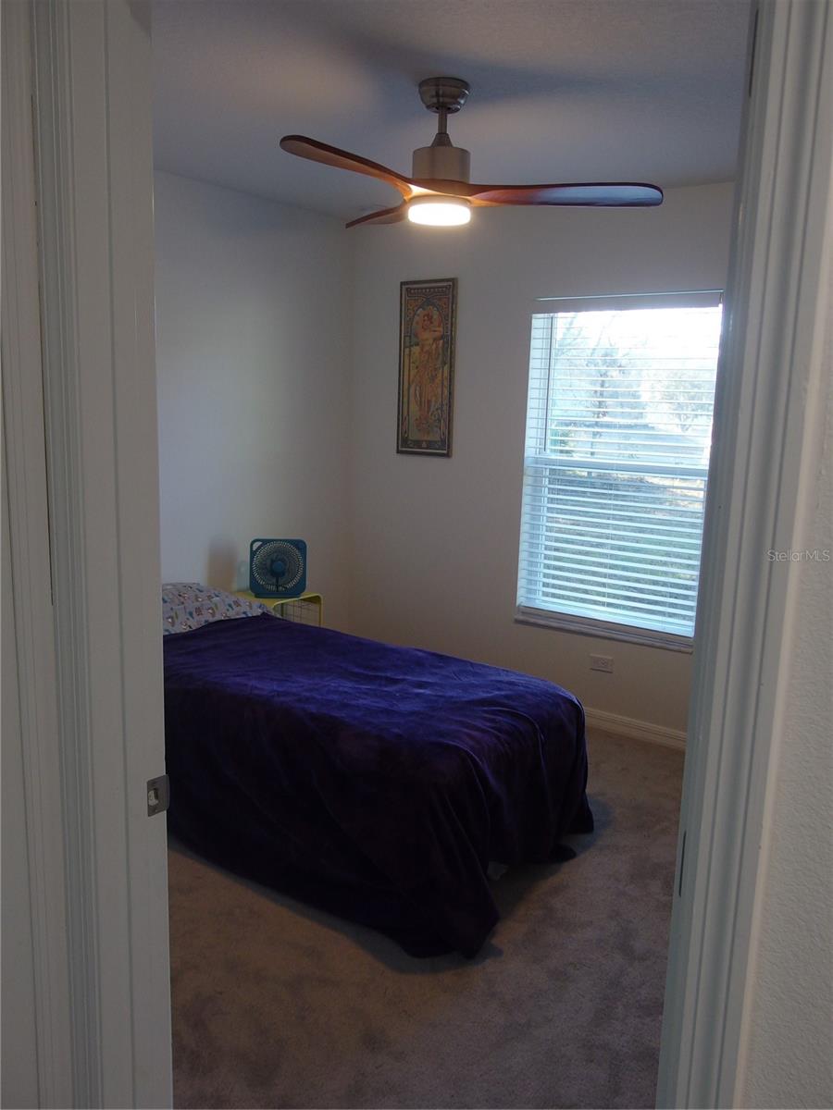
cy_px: 555
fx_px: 898
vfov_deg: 63.4
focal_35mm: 28
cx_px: 416
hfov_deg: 49.7
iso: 200
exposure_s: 1/80
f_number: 2.2
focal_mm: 6
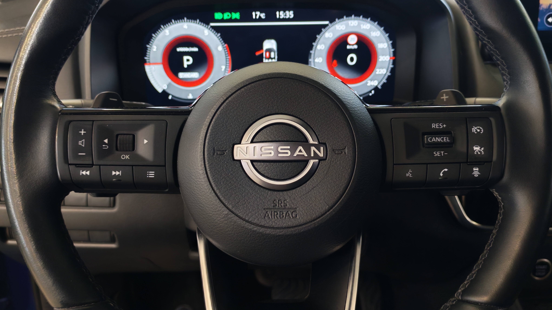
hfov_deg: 58.0
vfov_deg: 34.6
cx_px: 275
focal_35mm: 34
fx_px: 498
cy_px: 136
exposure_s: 1/100
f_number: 1.9
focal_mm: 6.12
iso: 819
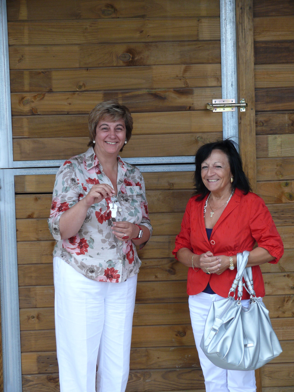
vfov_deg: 28.2
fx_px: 781
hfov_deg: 21.3
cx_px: 147
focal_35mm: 69
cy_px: 196
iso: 100
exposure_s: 1/80
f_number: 3.2
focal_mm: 14.5
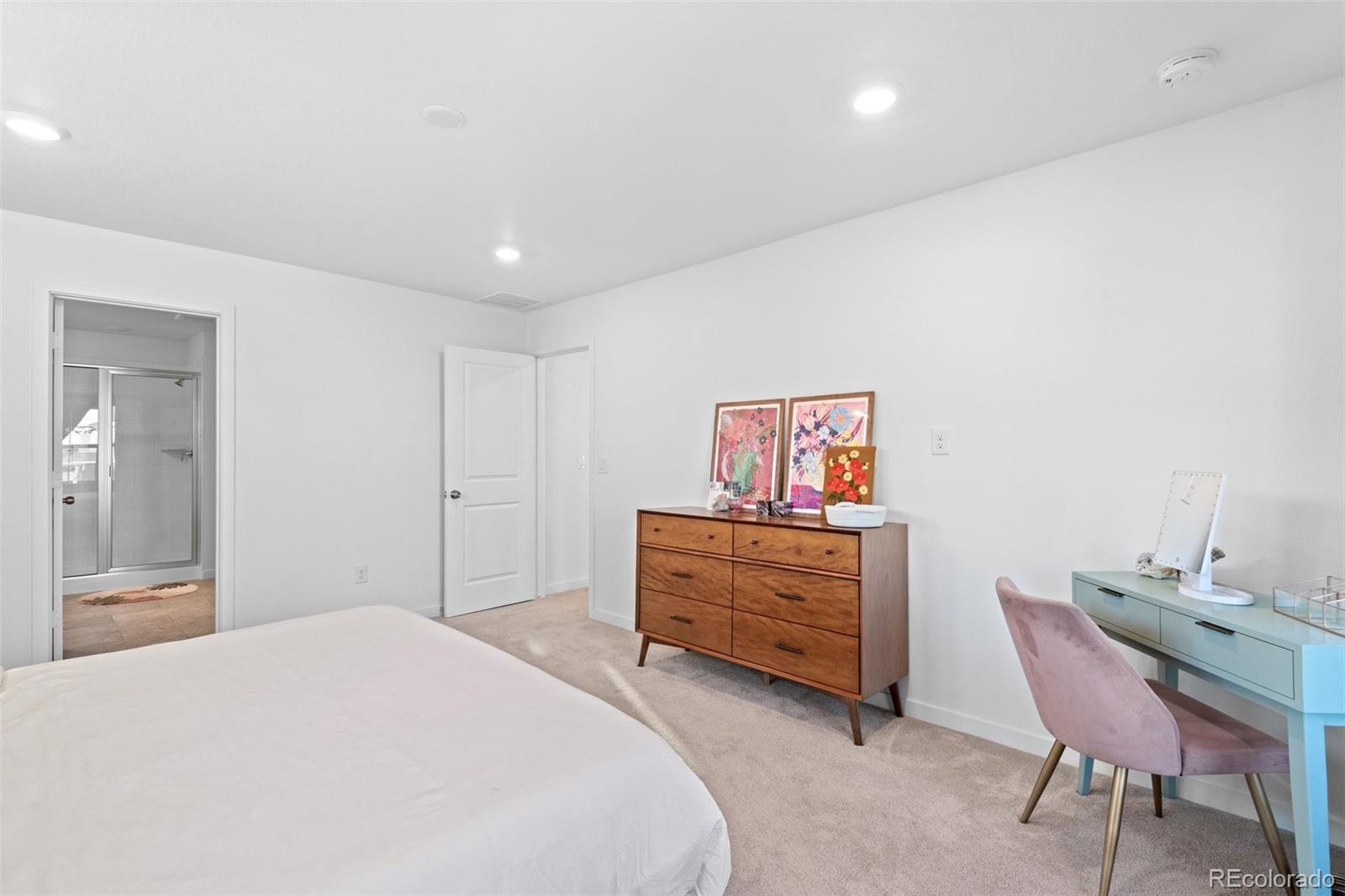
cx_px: 672
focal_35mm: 16
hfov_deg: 96.7
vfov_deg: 73.7
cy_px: 448
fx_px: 598
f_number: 9
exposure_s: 1/2
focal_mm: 16
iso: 640
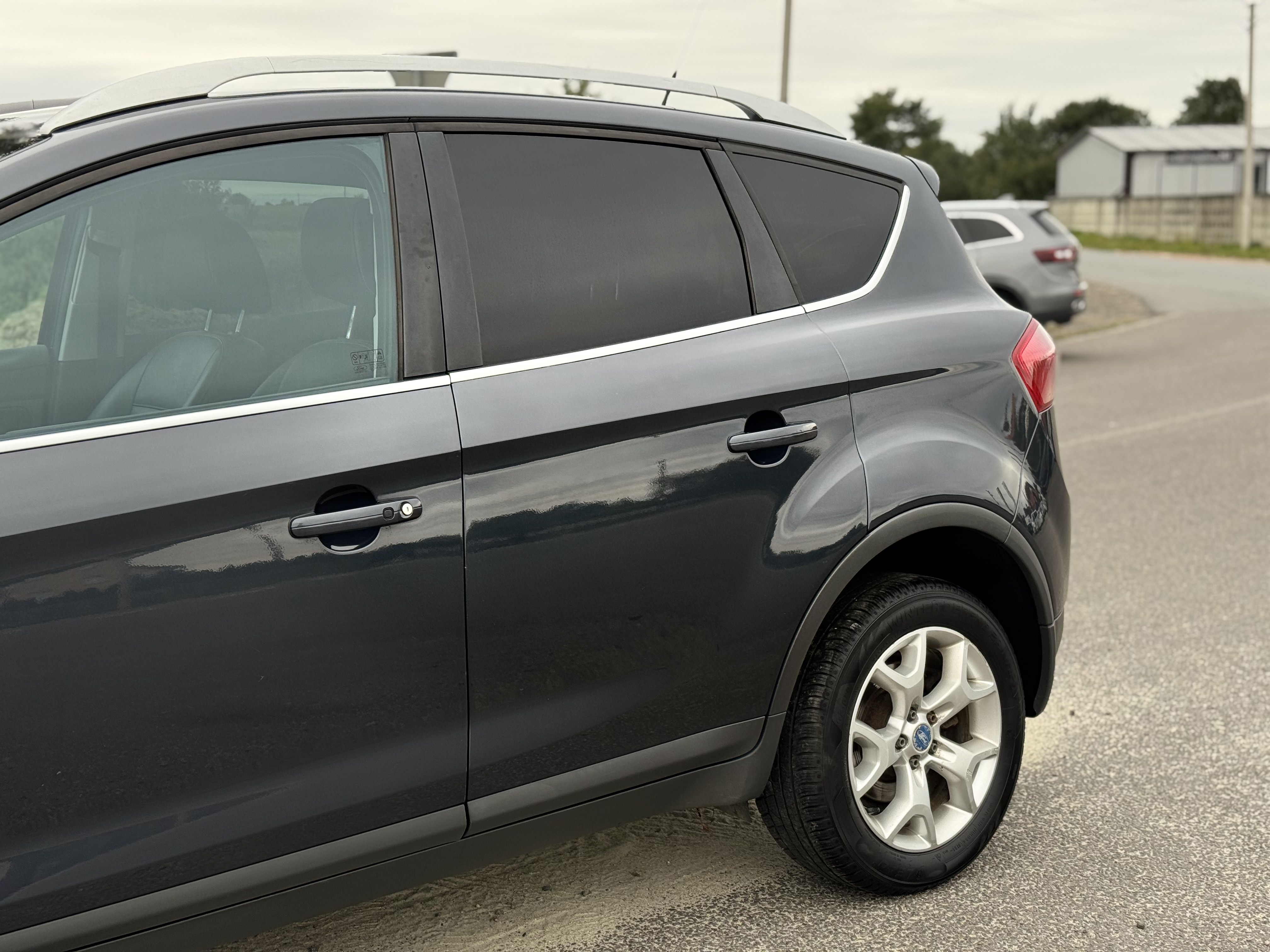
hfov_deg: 39.7
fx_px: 1761
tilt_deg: -7.8
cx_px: 635
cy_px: 476
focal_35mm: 48
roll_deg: +0.1
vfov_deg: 30.3
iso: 64
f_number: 1.78
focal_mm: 6.76
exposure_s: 1/454
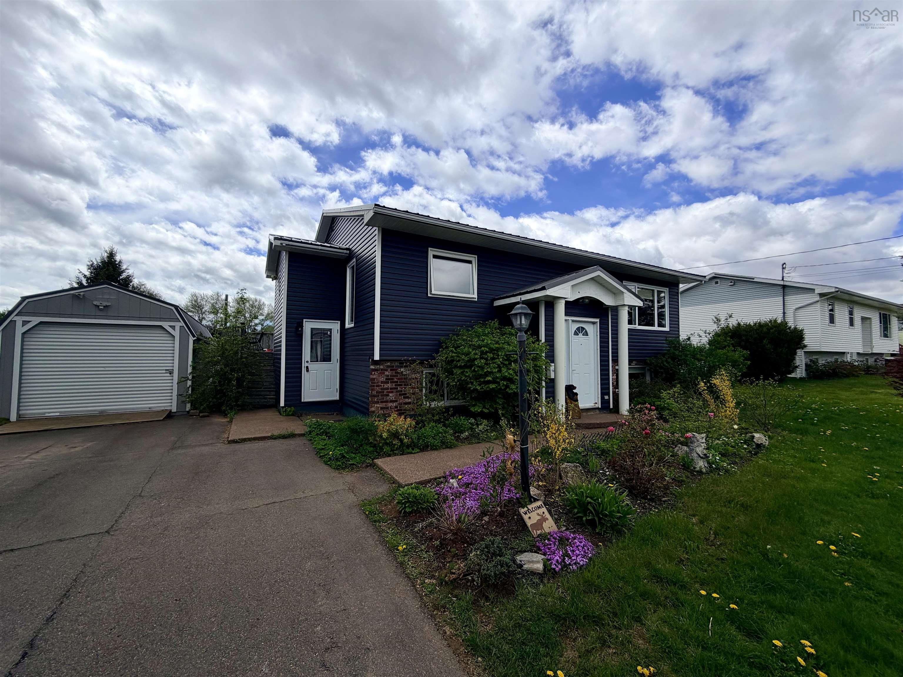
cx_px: 452
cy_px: 338
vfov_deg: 85.7
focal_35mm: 14
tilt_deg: +3.8
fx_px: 365
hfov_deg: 102.1
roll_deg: -0.1
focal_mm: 2.22
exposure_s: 1/1167
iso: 20
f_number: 2.2
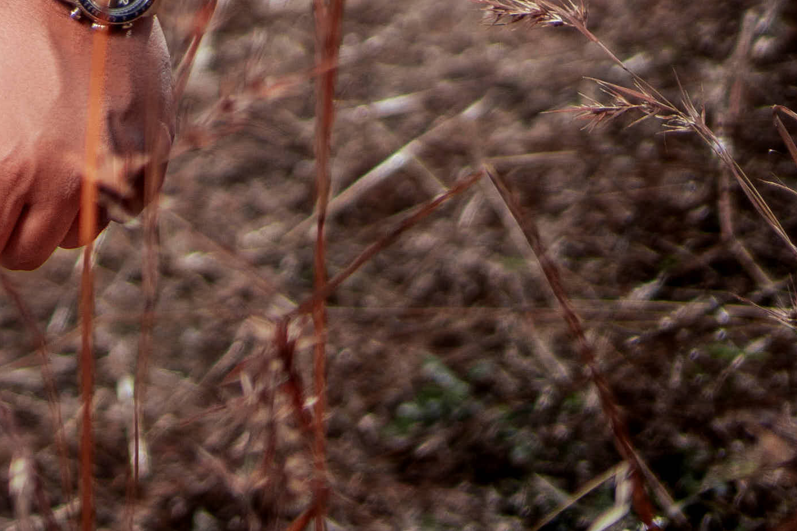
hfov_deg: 8.9
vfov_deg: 6.5
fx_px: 4406
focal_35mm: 199
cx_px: -1383
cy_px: -813
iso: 64
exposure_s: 1/8000
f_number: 1.4
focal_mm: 35
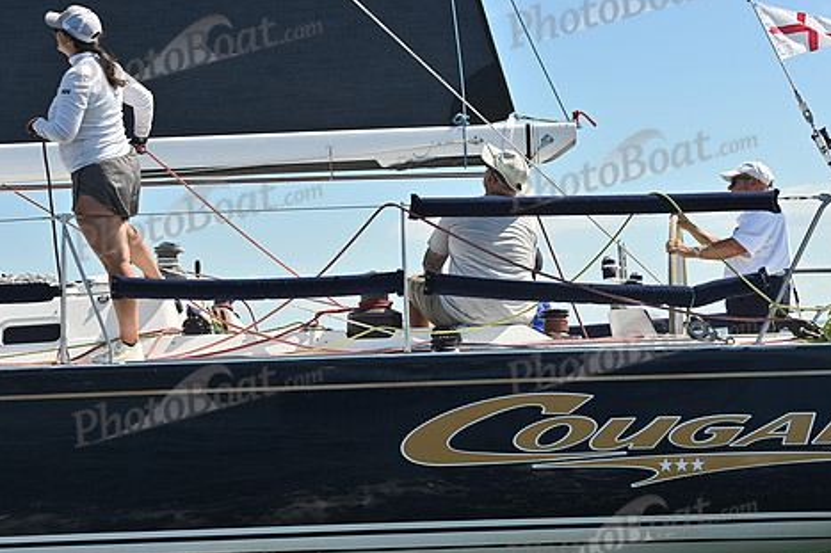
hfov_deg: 23.4
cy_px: 284
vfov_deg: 15.7
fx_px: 2007
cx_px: 416
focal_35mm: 87
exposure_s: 1/1000
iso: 250
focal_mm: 70
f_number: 8
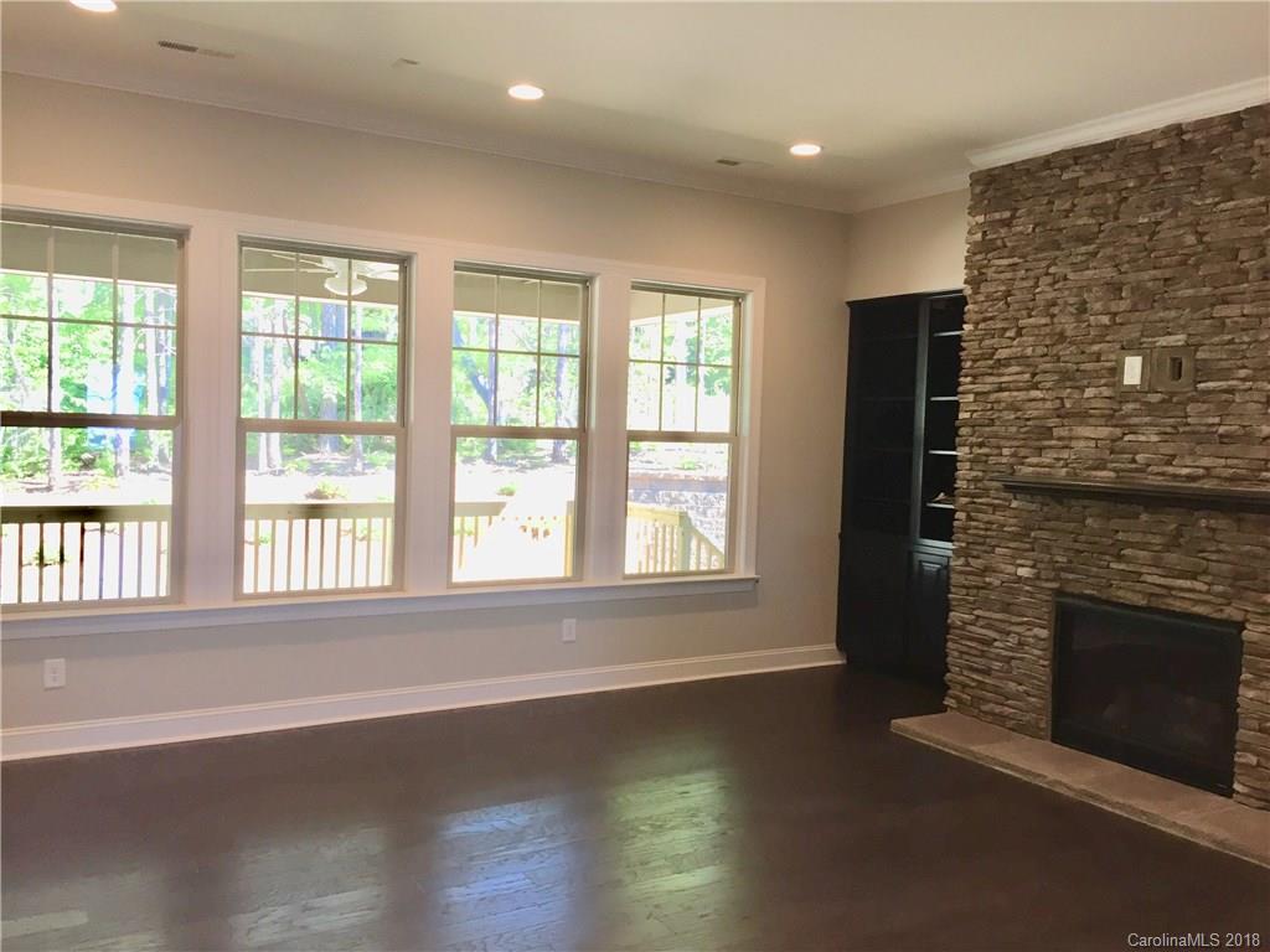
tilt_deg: -2.9
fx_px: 1064
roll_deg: -2.4
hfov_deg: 61.7
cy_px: 476
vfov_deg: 48.2
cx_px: 635
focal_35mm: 29
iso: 32
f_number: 2.2
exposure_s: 1/30
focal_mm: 4.15
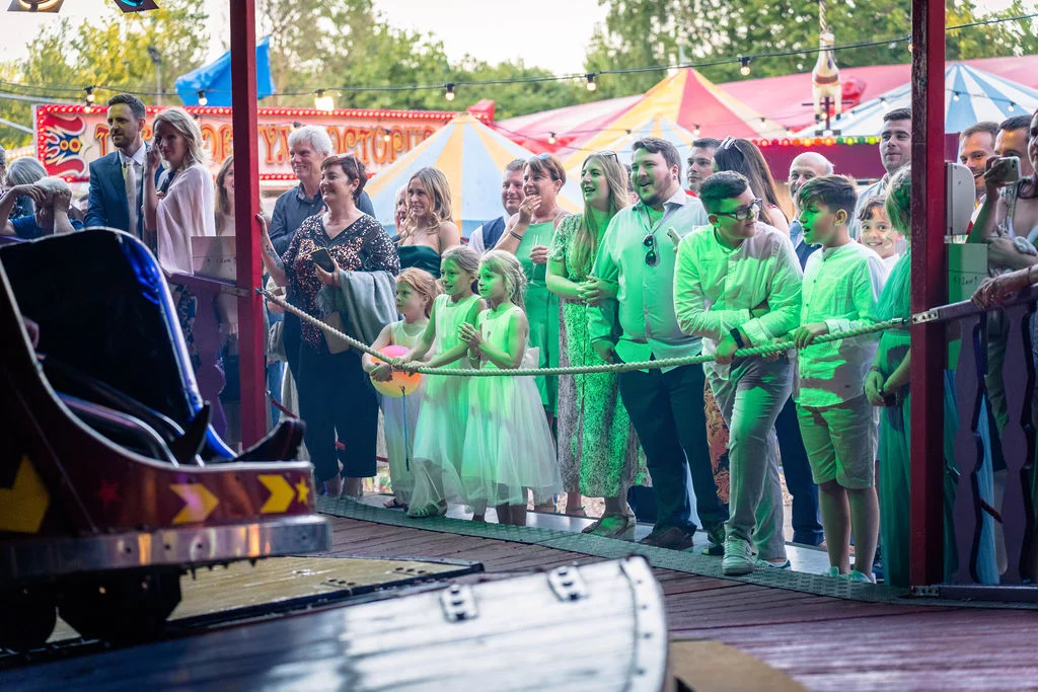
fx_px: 2163
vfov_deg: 18.2
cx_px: 519
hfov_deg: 27.0
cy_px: 346
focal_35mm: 75
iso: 2500
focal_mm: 75
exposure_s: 1/500
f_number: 3.2
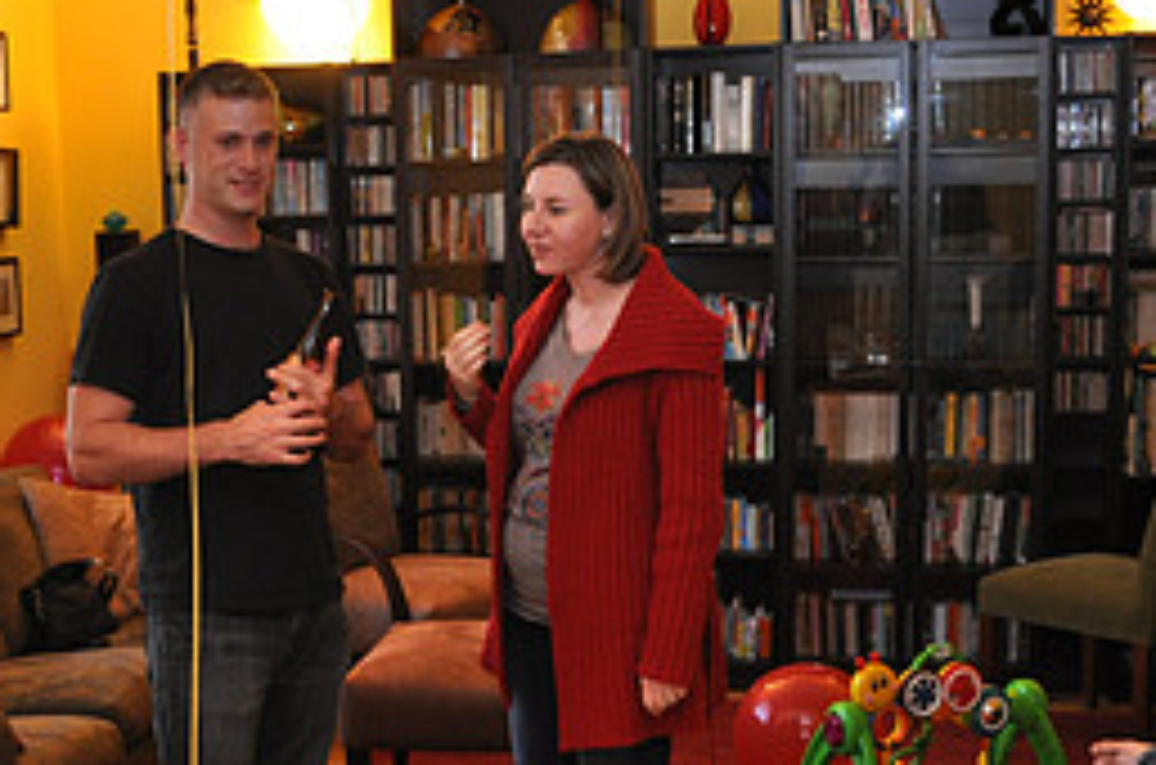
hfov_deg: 32.6
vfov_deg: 22.1
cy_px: 511
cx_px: 346
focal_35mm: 61
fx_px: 1954
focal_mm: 18
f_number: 4
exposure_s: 1/60
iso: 800
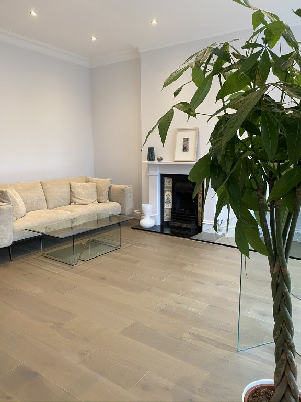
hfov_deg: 53.1
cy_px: 201
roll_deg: +0.0
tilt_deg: -8.4
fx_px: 301
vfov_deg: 67.3
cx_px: 150
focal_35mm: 26
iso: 125
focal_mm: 4.25
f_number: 1.8
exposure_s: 1/50
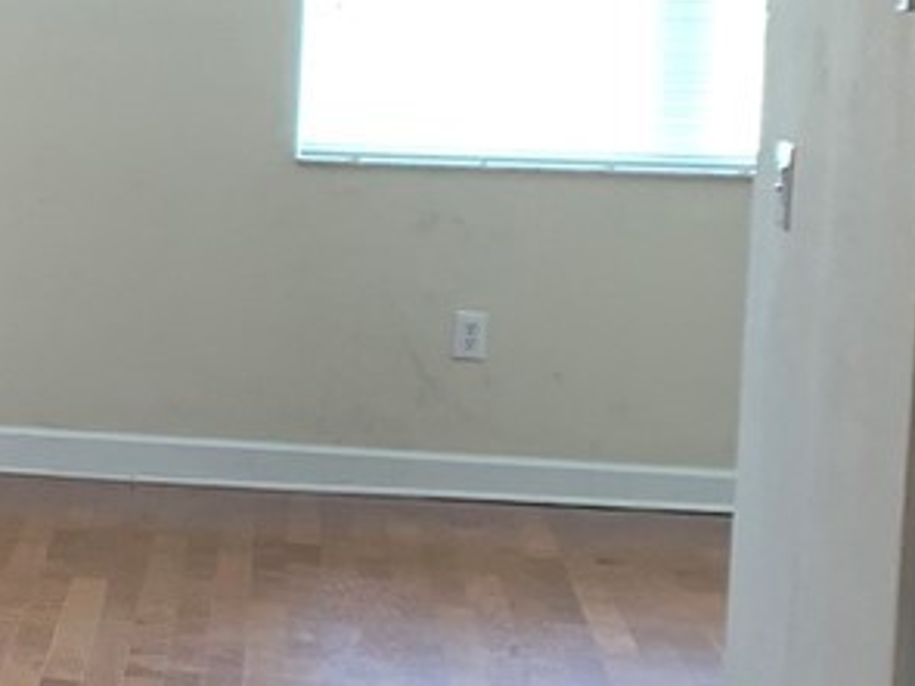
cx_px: -1222
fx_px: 3726
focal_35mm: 141
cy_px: 323
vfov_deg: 10.5
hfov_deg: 11.7
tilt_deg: -7.6
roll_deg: -2.3
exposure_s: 1/60
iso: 100
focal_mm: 4.25
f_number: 1.8
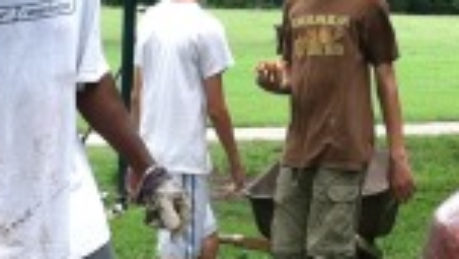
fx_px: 2447
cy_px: 111
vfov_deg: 6.0
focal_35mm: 201
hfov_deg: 10.6
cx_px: 538
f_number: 2.8
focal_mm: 3.85
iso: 80
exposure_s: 1/219
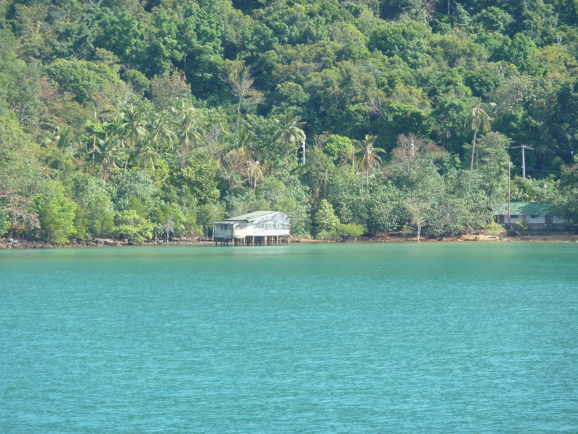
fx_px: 3506
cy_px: 217
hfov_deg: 9.4
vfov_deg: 7.1
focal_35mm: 210
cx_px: 289
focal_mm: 34.4
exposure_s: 1/125
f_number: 4.6
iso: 80
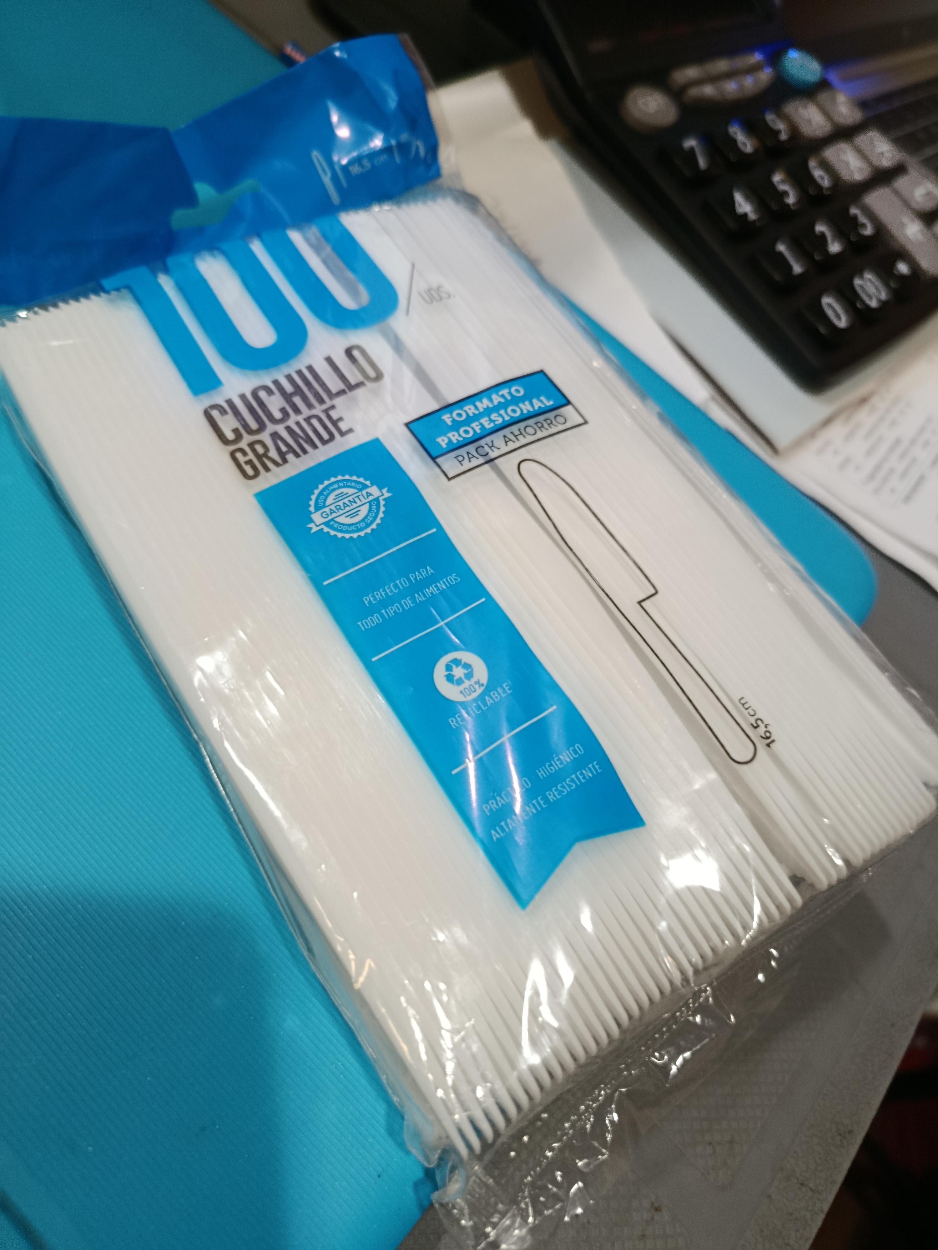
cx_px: 469
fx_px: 867
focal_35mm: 24
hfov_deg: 56.8
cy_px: 625
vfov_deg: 71.6
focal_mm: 5.24
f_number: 1.7
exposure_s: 1/25
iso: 1387
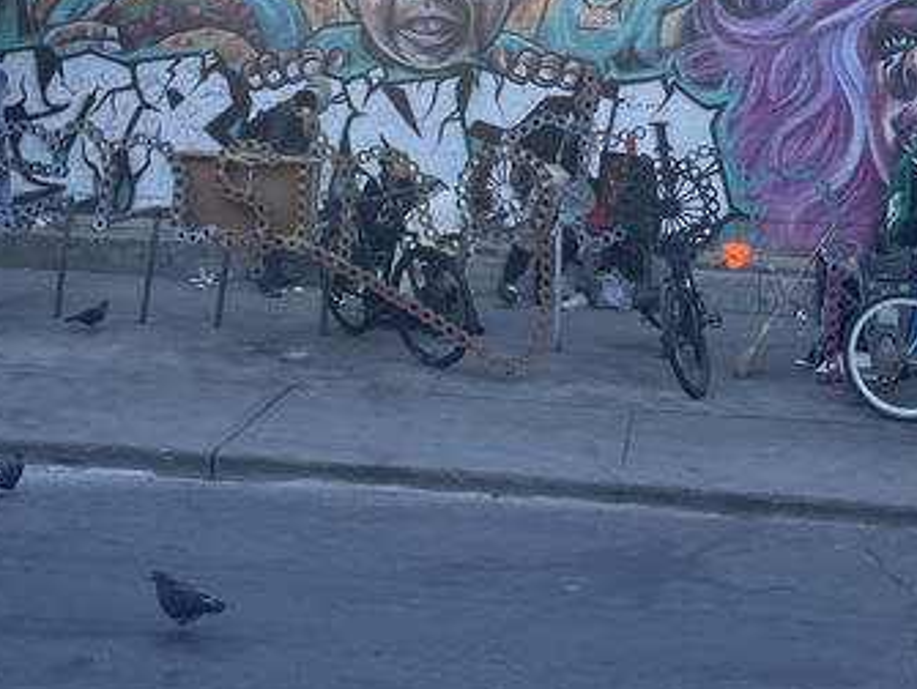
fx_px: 1644
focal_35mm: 62
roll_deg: -1.9
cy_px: -93
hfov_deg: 31.1
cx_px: 550
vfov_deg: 22.2
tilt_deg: +7.5
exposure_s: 1/438
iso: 32
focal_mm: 4.2
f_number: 1.6
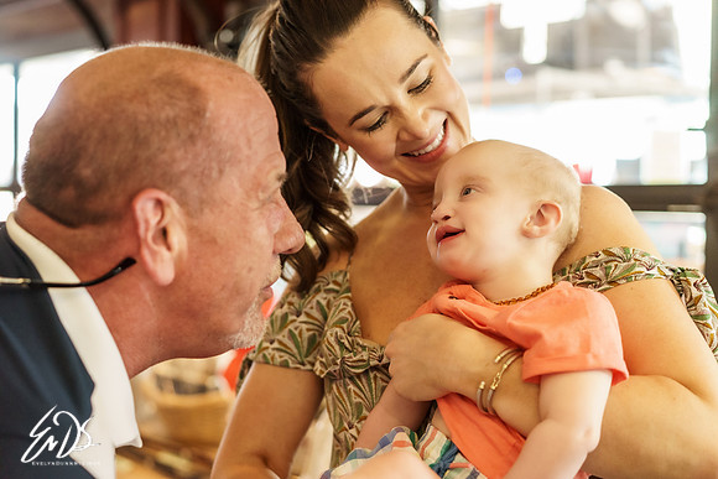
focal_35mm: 55
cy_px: 240
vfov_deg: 24.6
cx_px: 359
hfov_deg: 36.2
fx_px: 1097
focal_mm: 55
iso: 3200
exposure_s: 1/160
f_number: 2.8
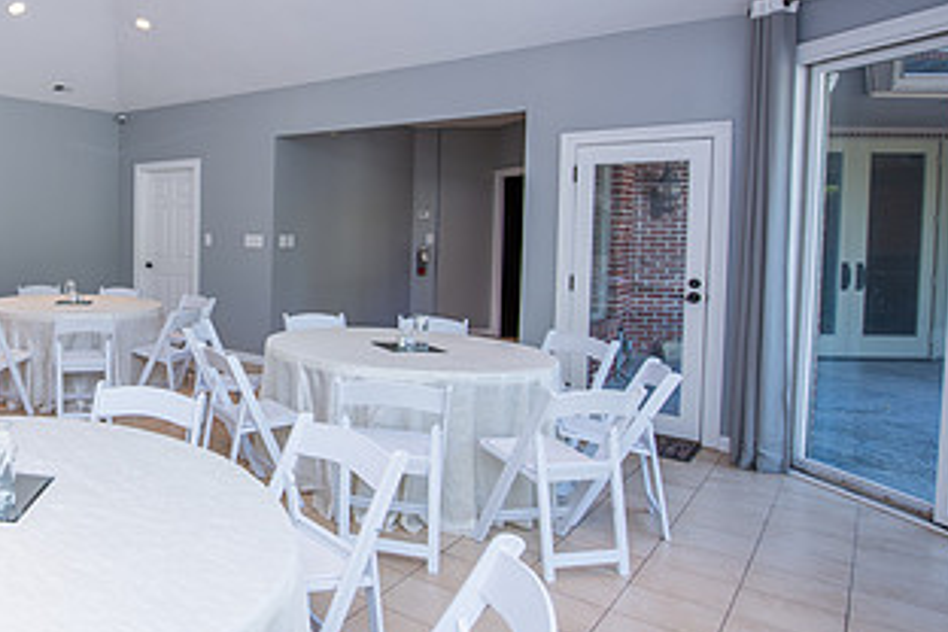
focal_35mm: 26
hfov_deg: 59.1
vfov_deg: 49.2
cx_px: 94
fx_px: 685
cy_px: 245
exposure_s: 1/50
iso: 64
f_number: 4.5
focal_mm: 14
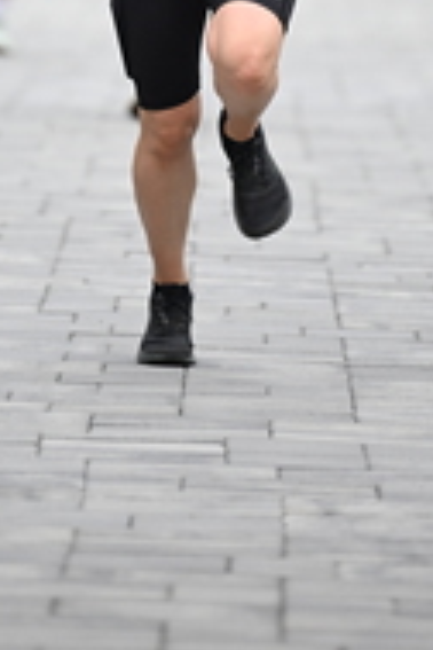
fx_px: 10499
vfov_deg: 3.5
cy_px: -241
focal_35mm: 582
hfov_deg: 2.4
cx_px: 201
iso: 640
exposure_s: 1/2000
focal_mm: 200
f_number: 2.8
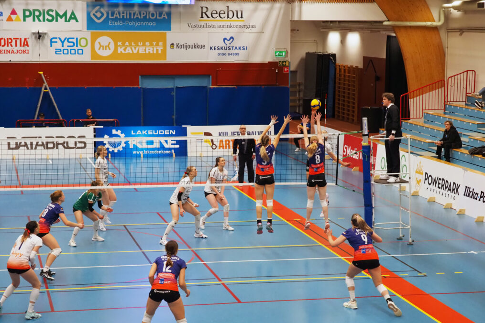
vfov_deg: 16.3
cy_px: 180
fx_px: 1132
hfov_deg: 24.2
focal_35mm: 84
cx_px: 244
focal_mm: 40
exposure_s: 1/640
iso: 2500
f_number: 2.8
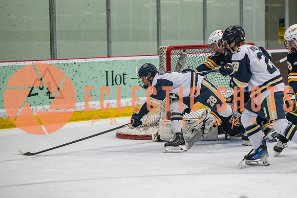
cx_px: 178
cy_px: 97
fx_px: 1251
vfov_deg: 9.1
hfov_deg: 13.5
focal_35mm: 152
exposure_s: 1/640
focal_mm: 116
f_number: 3.2
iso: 2000
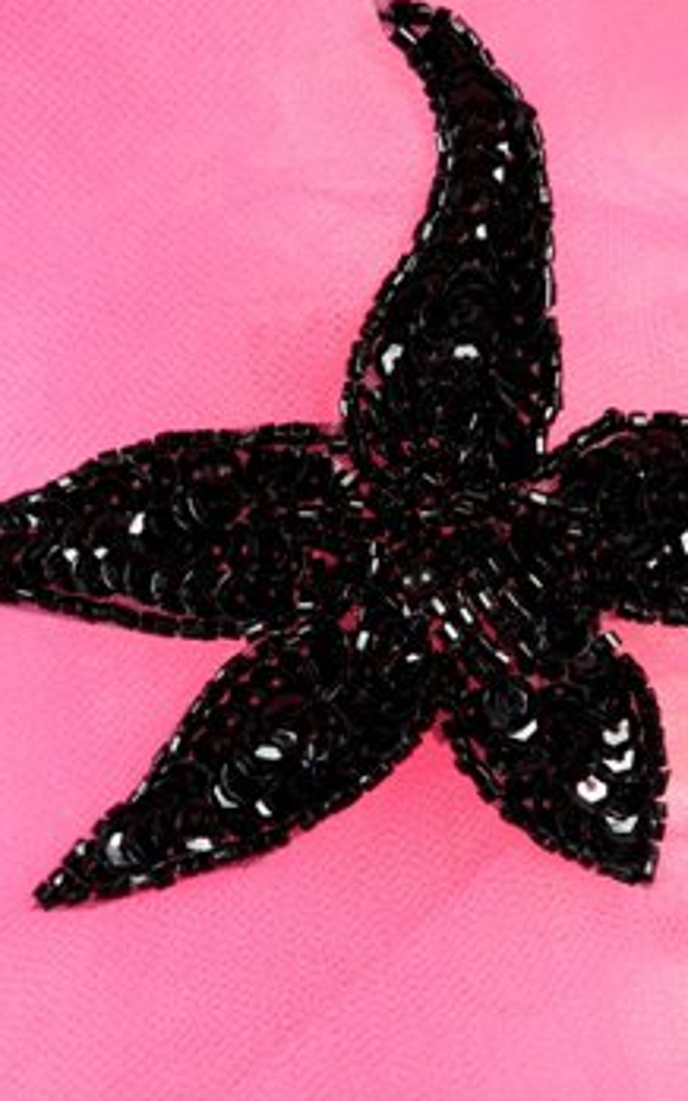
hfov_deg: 31.1
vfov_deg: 48.2
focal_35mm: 41
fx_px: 1231
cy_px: 590
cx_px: 437
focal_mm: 4.9
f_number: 3.5
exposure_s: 1/90
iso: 80
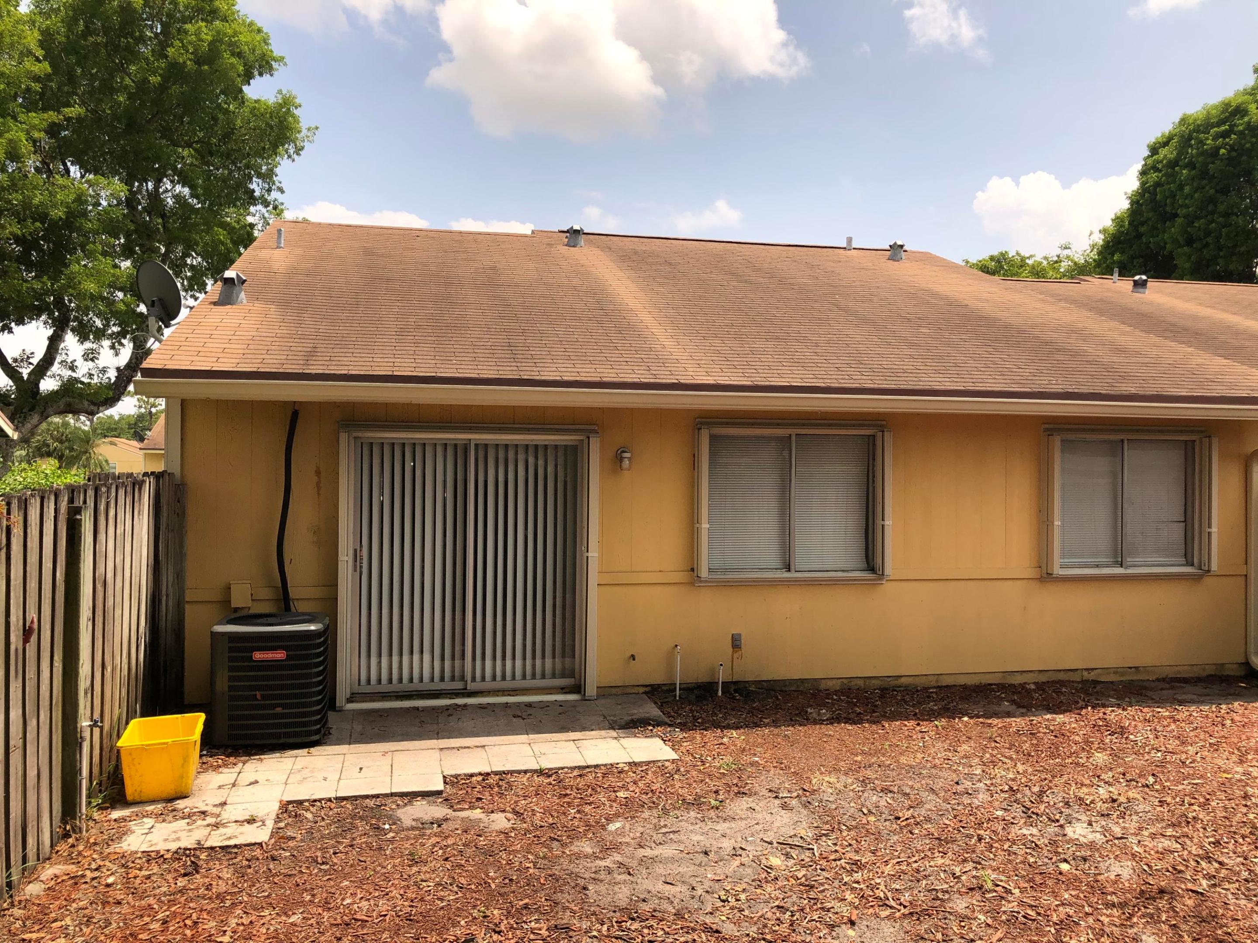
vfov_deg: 49.7
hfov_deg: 63.4
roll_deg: +0.3
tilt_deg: +0.5
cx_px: 629
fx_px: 1018
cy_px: 472
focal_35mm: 28
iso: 20
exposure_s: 1/2703
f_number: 1.8
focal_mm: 3.99
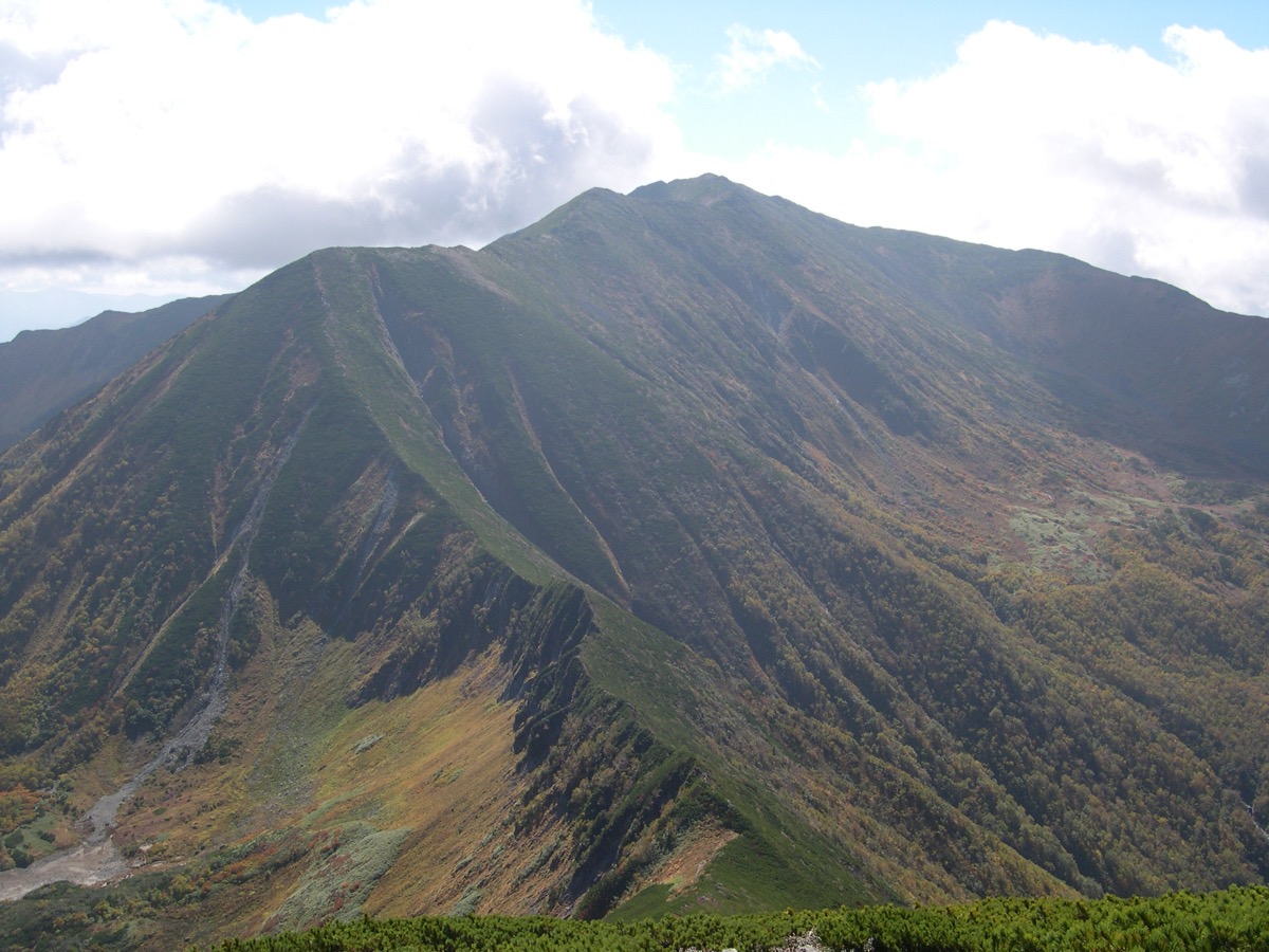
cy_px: 476
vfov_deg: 37.7
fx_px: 1393
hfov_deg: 49.0
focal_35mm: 38
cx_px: 634
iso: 100
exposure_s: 1/161
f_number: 7.6
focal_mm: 8
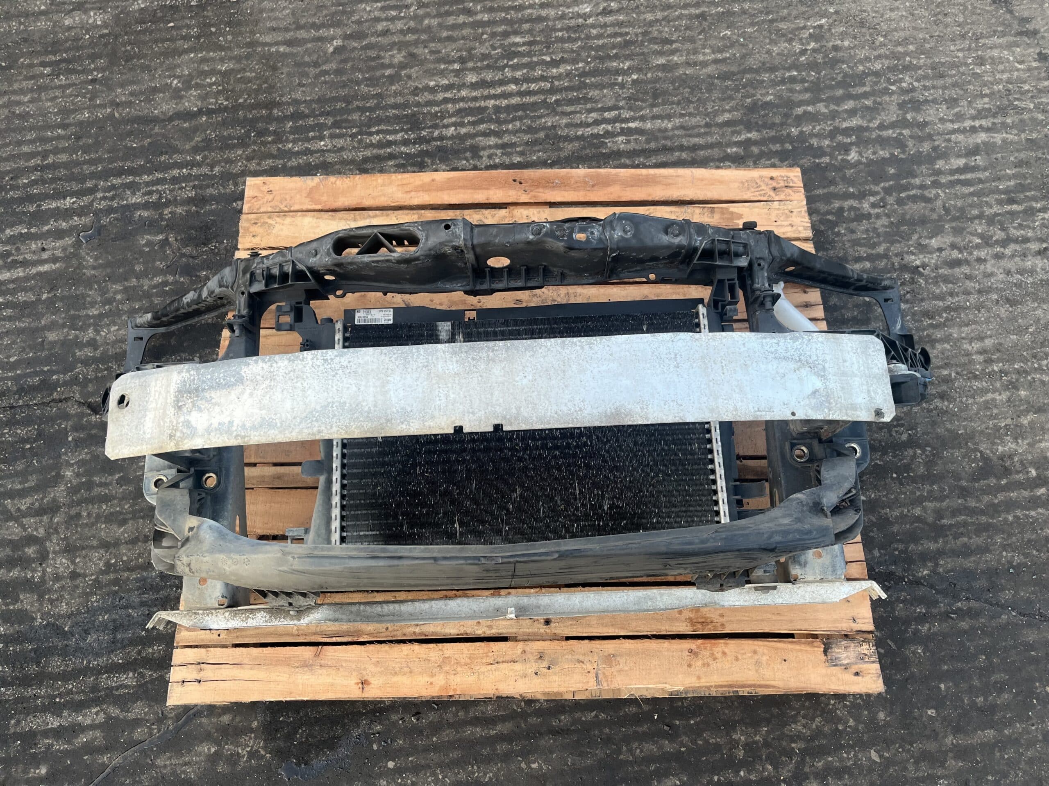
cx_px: 524
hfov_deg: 67.3
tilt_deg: -66.2
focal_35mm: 26
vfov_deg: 53.1
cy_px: 393
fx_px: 788
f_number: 1.6
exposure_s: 1/122
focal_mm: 5.1
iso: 100
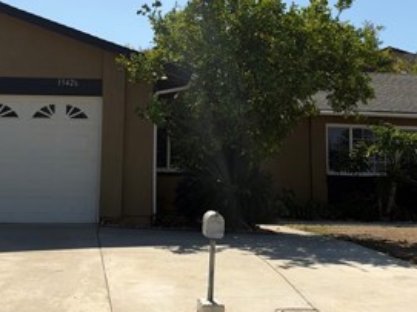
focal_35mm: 78
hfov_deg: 25.0
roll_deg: -1.4
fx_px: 939
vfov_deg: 18.6
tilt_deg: +9.4
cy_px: 40
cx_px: 163
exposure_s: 1/7143
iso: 64
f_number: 1.8
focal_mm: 6.93
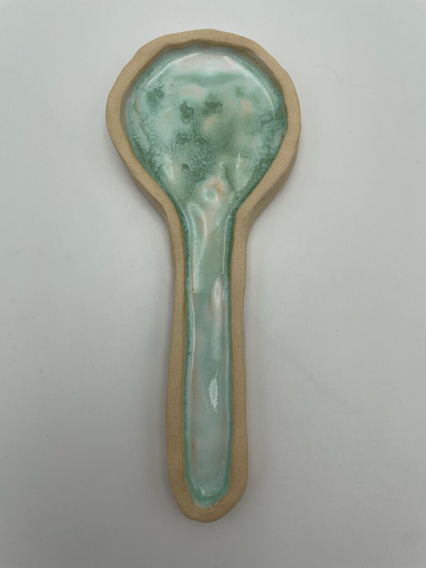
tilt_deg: -84.0
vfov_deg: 67.3
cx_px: 213
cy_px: 284
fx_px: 427
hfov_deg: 53.1
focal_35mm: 26
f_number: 1.6
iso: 32
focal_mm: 4.2
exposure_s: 1/550
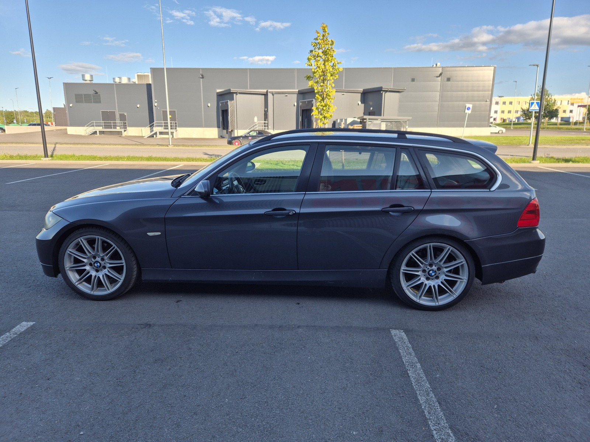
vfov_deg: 58.9
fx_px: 392
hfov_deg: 73.9
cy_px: 221
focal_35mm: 23
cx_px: 295
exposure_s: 1/764
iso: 25
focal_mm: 5.4
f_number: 1.8
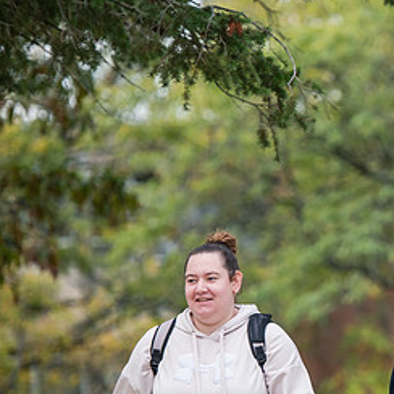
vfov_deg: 5.8
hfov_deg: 5.8
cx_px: 433
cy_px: 254
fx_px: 3902
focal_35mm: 303
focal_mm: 150
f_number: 3.2
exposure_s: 1/400
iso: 320
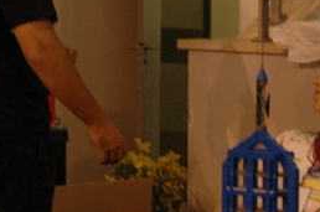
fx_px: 2067
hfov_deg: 8.8
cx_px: 342
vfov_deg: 5.9
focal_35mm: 233
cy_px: 99
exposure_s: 1/60
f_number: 5.6
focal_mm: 50
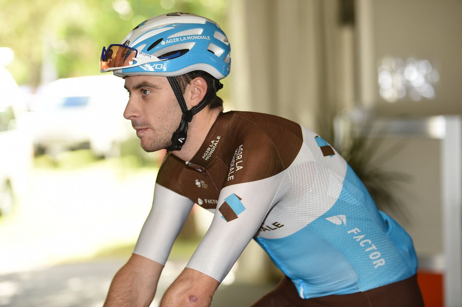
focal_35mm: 112
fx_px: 1436
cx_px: 231
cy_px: 154
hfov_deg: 18.3
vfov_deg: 12.2
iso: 400
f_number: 2.8
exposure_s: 1/250
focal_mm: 112
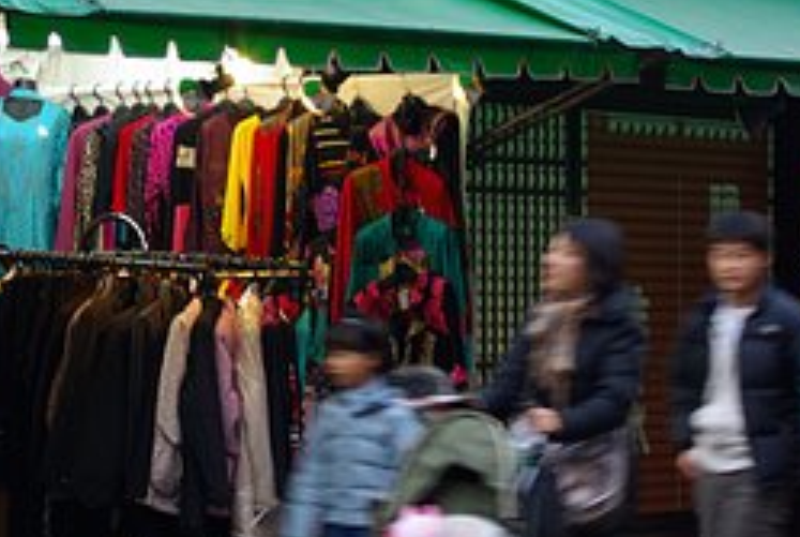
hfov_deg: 13.3
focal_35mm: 154
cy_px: 185
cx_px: 228
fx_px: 3428
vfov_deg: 8.9
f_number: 4.5
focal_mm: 50
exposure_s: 1/10
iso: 100
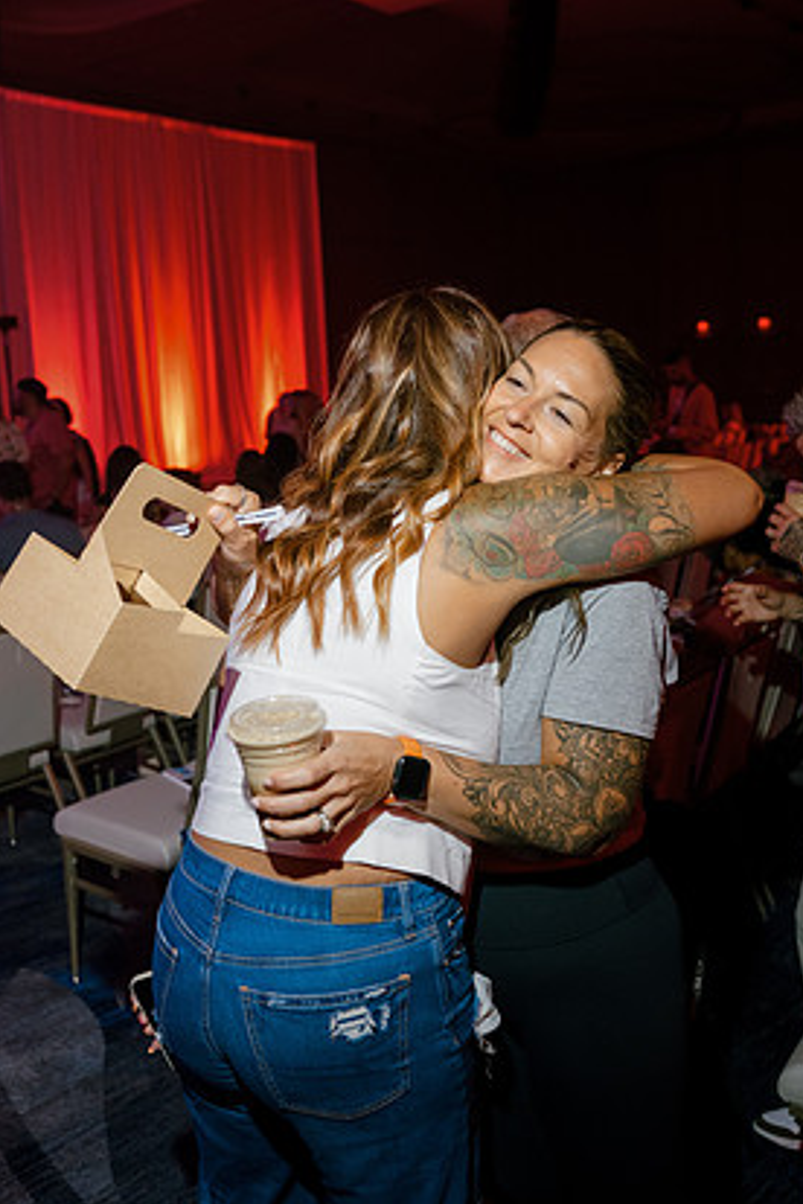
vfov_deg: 50.7
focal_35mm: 38
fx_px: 1271
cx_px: 434
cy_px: 628
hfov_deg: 35.0
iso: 1250
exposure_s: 1/160
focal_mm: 35
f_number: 4
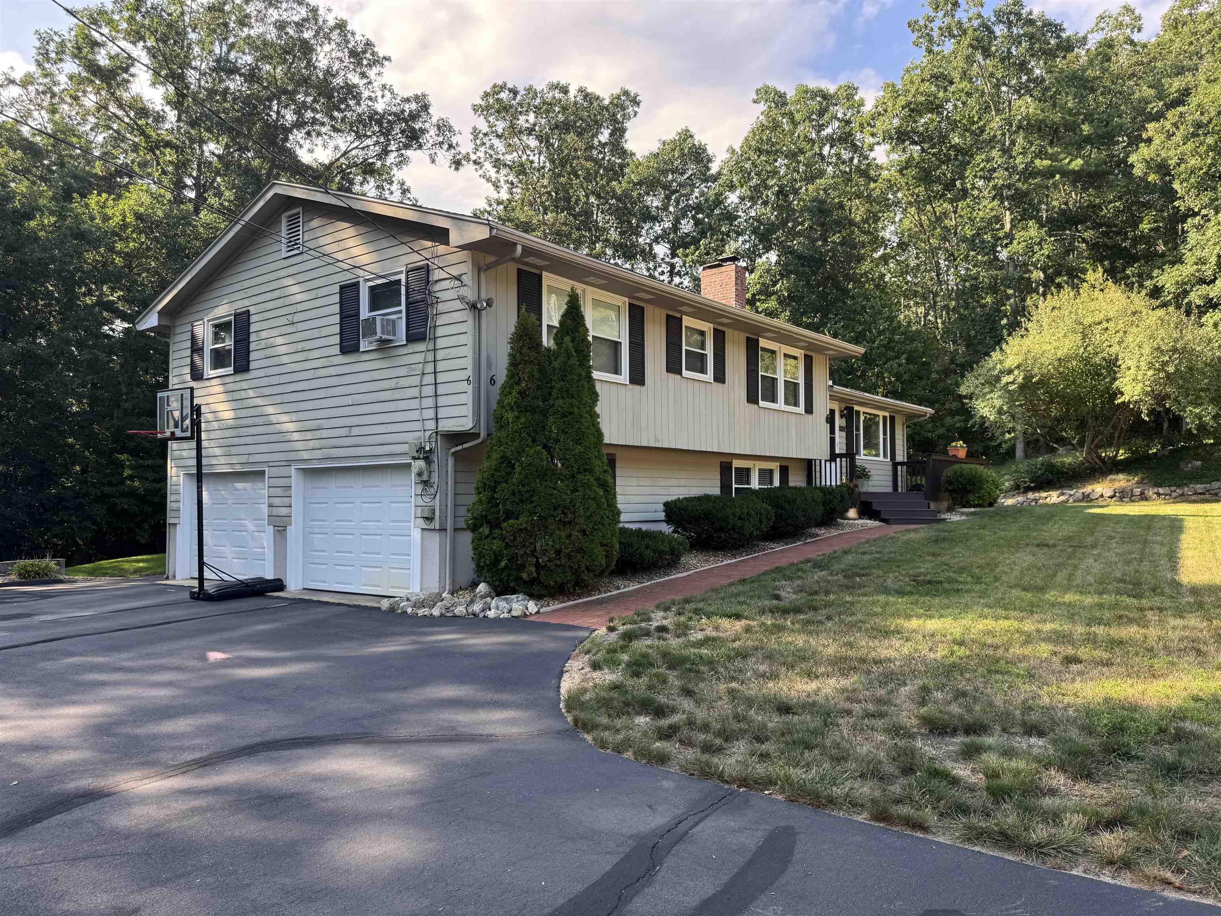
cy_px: 458
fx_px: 847
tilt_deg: +3.2
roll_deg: +0.2
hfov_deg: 71.6
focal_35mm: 24
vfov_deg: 56.8
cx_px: 610
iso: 80
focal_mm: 6.76
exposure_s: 1/544
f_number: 1.78
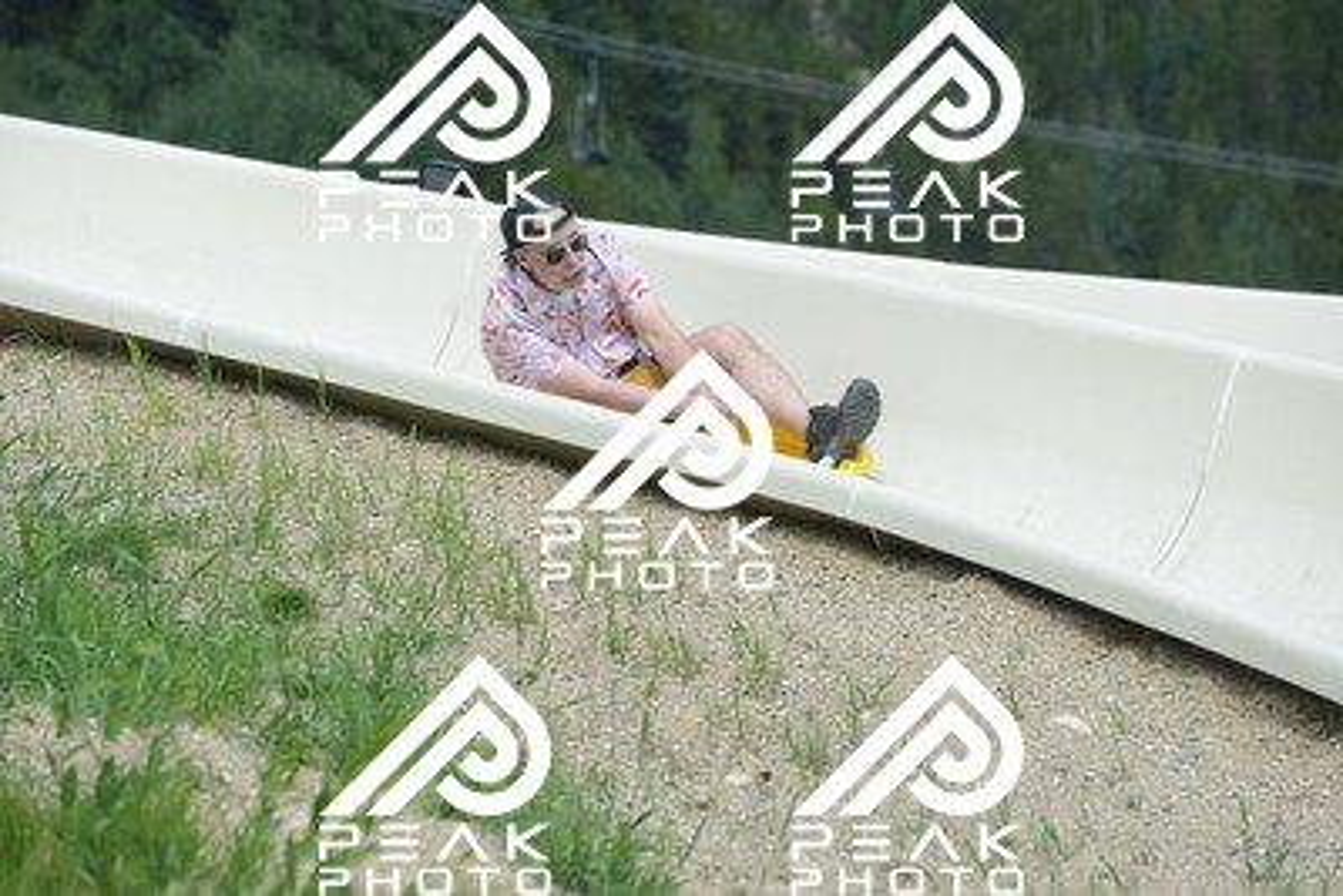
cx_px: 672
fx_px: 7277
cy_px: 448
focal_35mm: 195
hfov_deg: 10.5
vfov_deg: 7.0
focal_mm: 195
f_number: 6.3
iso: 360
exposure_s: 1/640
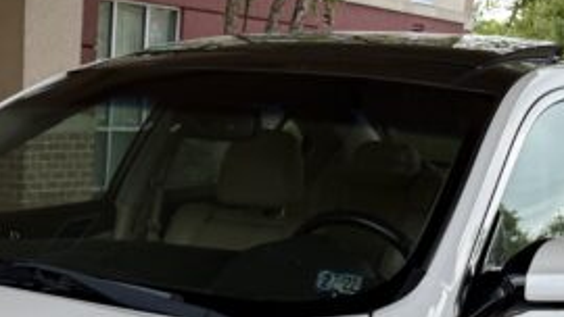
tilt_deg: -20.6
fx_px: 1152
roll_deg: -2.4
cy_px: 558
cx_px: 46
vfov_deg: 14.0
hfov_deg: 26.5
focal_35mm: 77
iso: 80
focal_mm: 6.76
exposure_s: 1/1060
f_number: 1.78
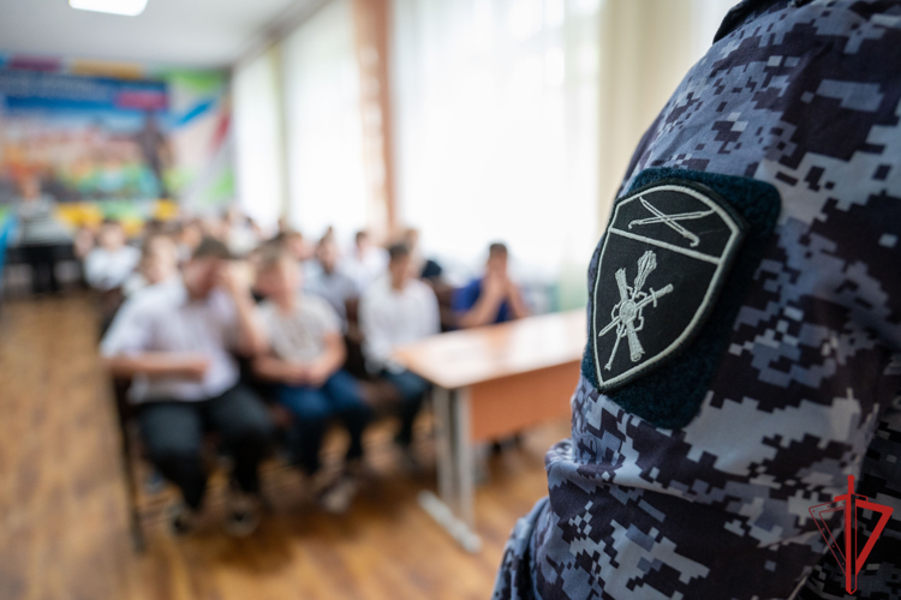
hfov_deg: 73.7
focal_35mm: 24
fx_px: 601
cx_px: 450
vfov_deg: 53.1
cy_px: 300
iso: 1000
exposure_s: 1/160
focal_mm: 24
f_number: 2.8
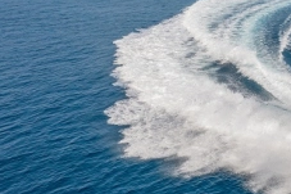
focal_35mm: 68
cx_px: 342
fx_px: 549
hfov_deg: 26.6
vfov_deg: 19.8
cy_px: 43
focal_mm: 10.26
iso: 100
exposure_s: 1/2000
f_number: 4
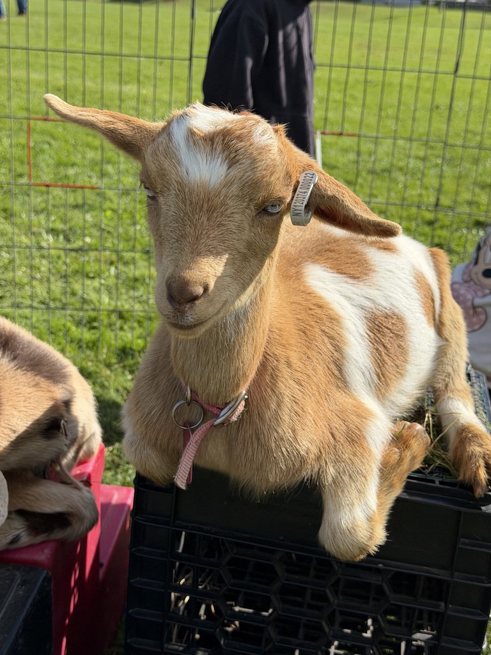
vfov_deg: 39.7
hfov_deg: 30.3
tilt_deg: -18.5
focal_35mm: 48
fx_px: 908
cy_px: 328
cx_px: 246
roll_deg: -2.8
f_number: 1.78
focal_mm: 6.76
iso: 64
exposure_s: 1/3704
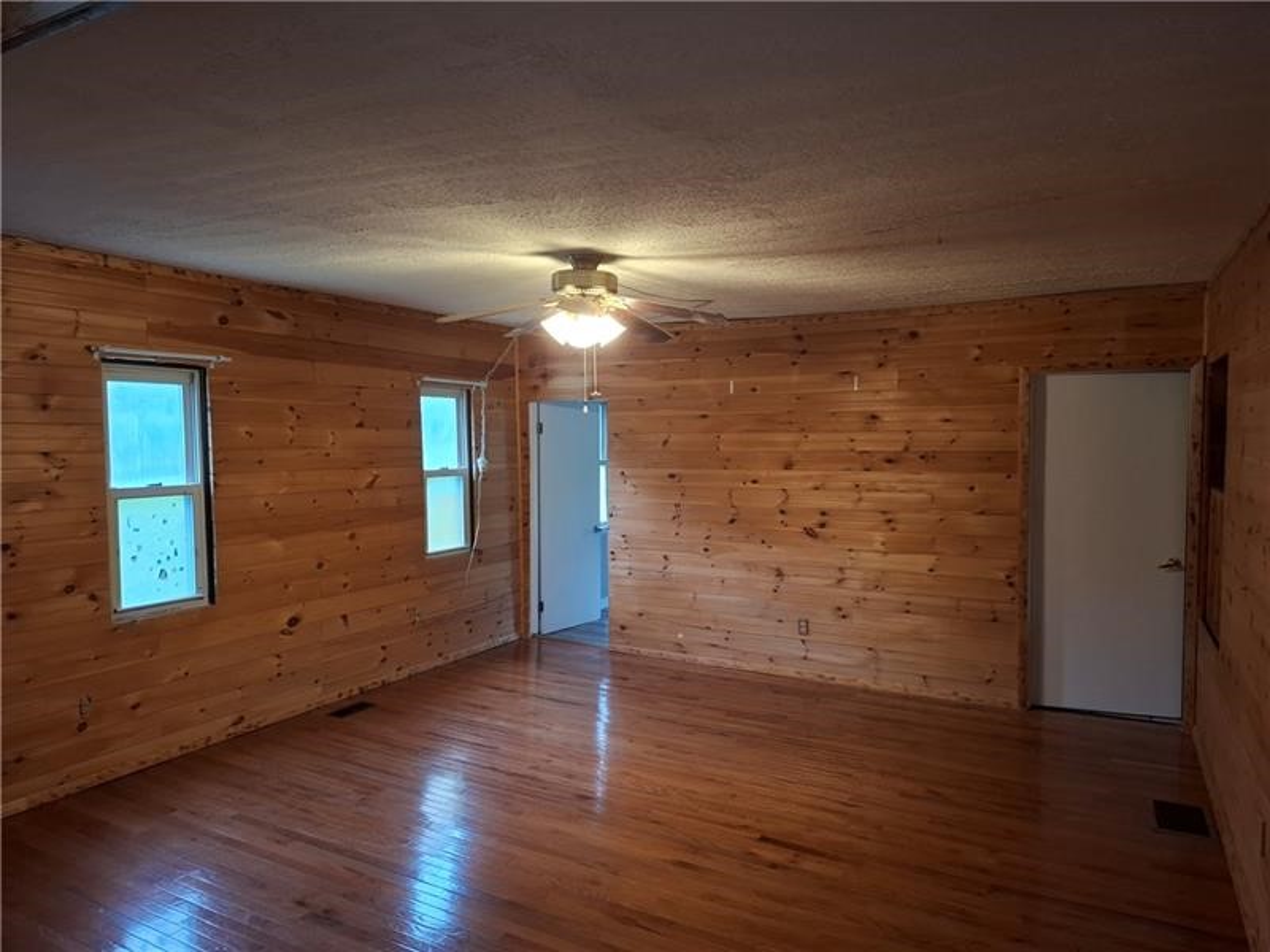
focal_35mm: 23
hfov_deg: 73.9
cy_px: 476
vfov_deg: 58.9
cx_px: 635
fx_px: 844
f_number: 1.8
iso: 200
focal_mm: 5.54
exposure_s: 1/60
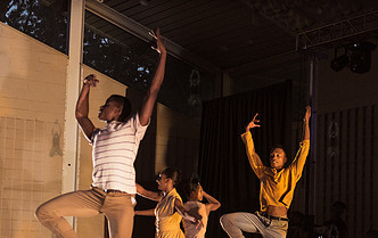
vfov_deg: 14.8
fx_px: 908
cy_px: 209
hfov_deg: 23.5
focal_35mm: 88
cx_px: 183
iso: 3200
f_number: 2.8
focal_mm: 48
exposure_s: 1/500
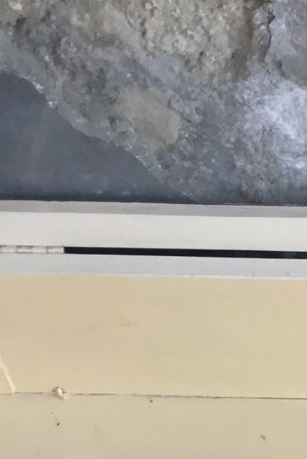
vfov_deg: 17.0
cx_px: 557
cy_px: 522
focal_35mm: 116
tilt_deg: -55.7
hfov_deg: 11.0
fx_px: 1483
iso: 25
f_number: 2.4
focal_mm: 3.3
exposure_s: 1/50
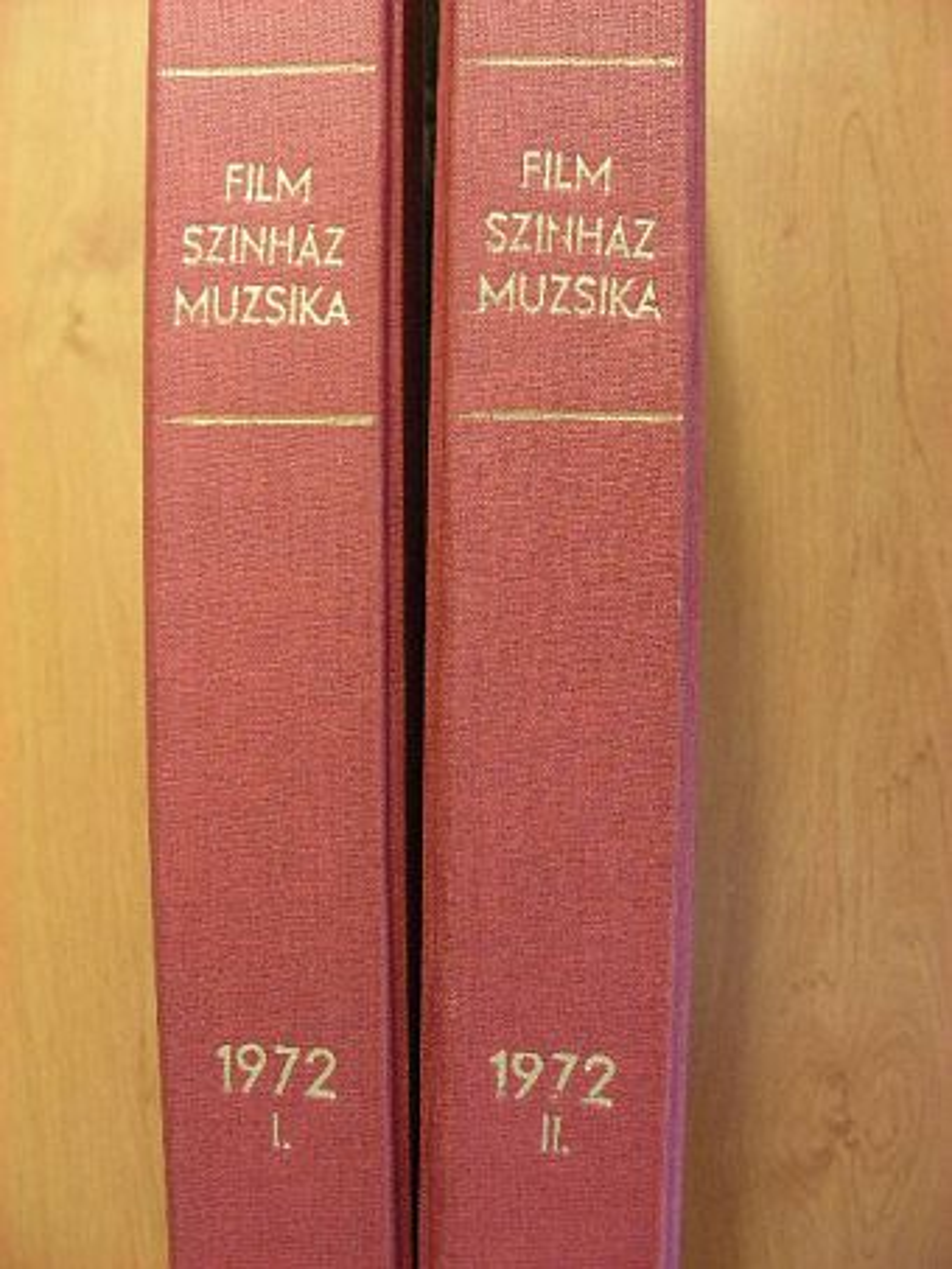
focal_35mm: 38
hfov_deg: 37.7
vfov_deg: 49.0
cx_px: 476
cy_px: 634
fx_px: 1393
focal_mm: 6.3
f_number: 3.5
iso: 181
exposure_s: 1/30.1
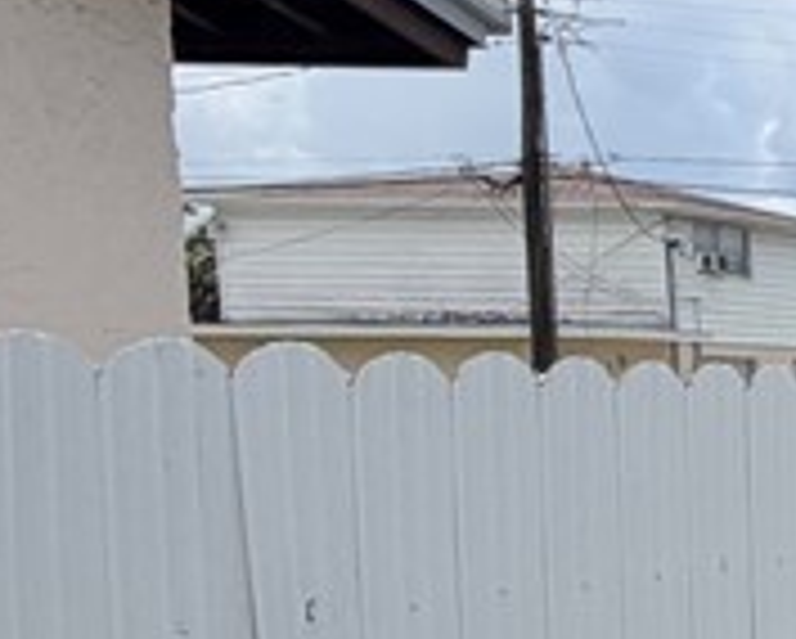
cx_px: 2024
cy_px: 580
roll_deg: -0.7
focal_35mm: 79
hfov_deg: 14.0
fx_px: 1863
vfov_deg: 19.1
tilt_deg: -2.5
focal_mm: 2.22
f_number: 2.2
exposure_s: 1/1145
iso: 20
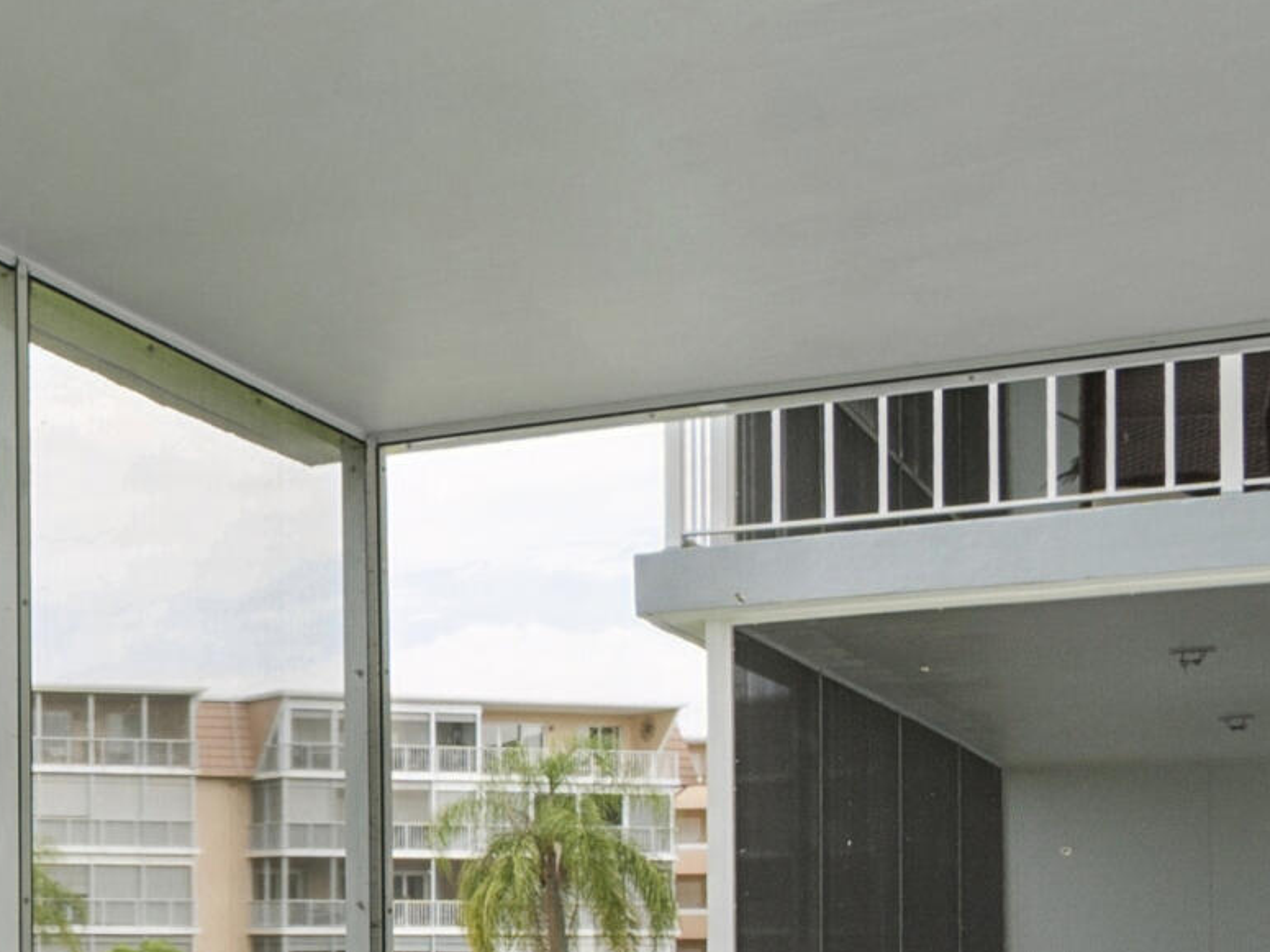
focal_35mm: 67
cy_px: 977
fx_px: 2458
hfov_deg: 24.1
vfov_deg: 21.1
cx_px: -516
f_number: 9
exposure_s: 1/40
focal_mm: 12
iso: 200
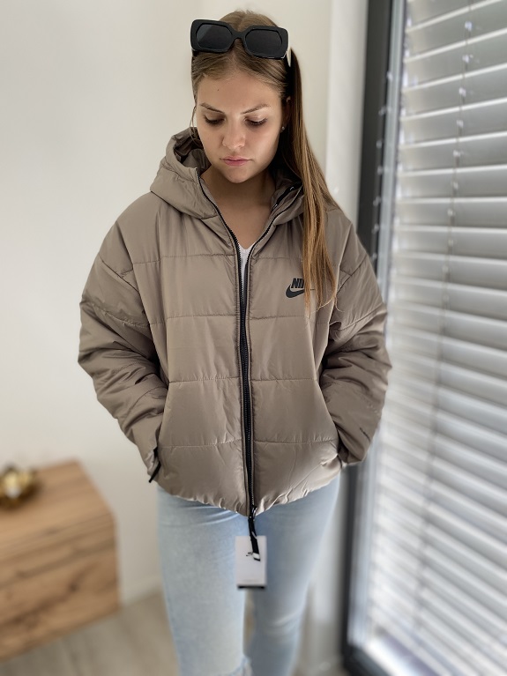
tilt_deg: -12.9
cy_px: 338
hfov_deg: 53.1
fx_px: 508
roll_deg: -0.1
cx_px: 254
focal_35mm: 26
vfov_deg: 67.3
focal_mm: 4.25
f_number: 1.8
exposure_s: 1/107
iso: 125
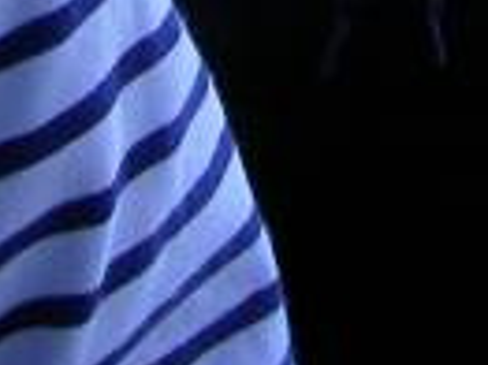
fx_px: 3352
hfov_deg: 8.3
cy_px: -1106
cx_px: 395
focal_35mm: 238
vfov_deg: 5.4
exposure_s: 1/50
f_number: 2.8
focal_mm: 8
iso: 100
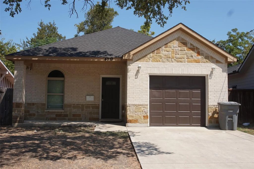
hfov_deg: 53.2
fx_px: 254
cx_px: 127
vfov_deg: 36.8
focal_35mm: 36
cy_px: 84
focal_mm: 24
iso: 100
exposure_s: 1/250
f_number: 8
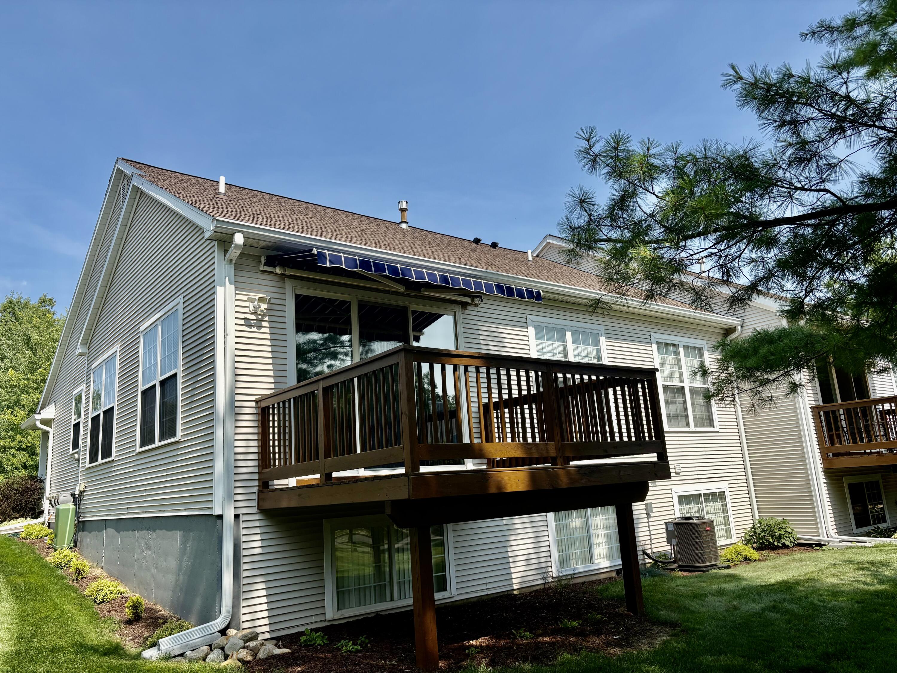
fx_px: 674
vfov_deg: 53.1
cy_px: 336
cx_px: 448
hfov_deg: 67.3
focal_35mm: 26
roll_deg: +4.2
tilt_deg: +12.8
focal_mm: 5.96
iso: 50
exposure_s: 1/2538
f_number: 1.6
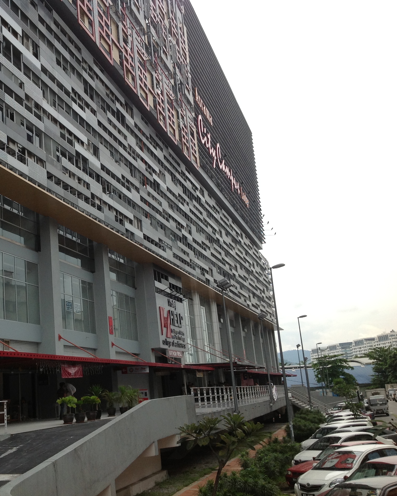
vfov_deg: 40.3
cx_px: 80
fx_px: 675
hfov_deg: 31.9
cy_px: 247
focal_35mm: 46
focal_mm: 4.28
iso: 50
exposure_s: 1/1374
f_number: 2.4
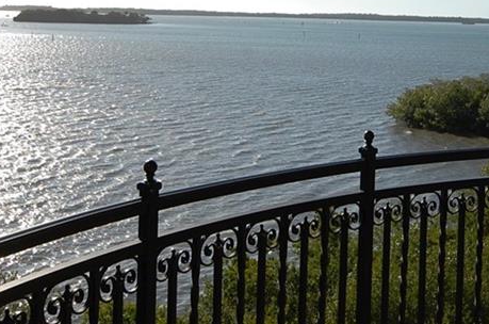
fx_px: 908
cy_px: 28
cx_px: 294
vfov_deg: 19.8
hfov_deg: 30.1
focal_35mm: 67
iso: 200
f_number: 11
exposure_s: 1/500
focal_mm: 20
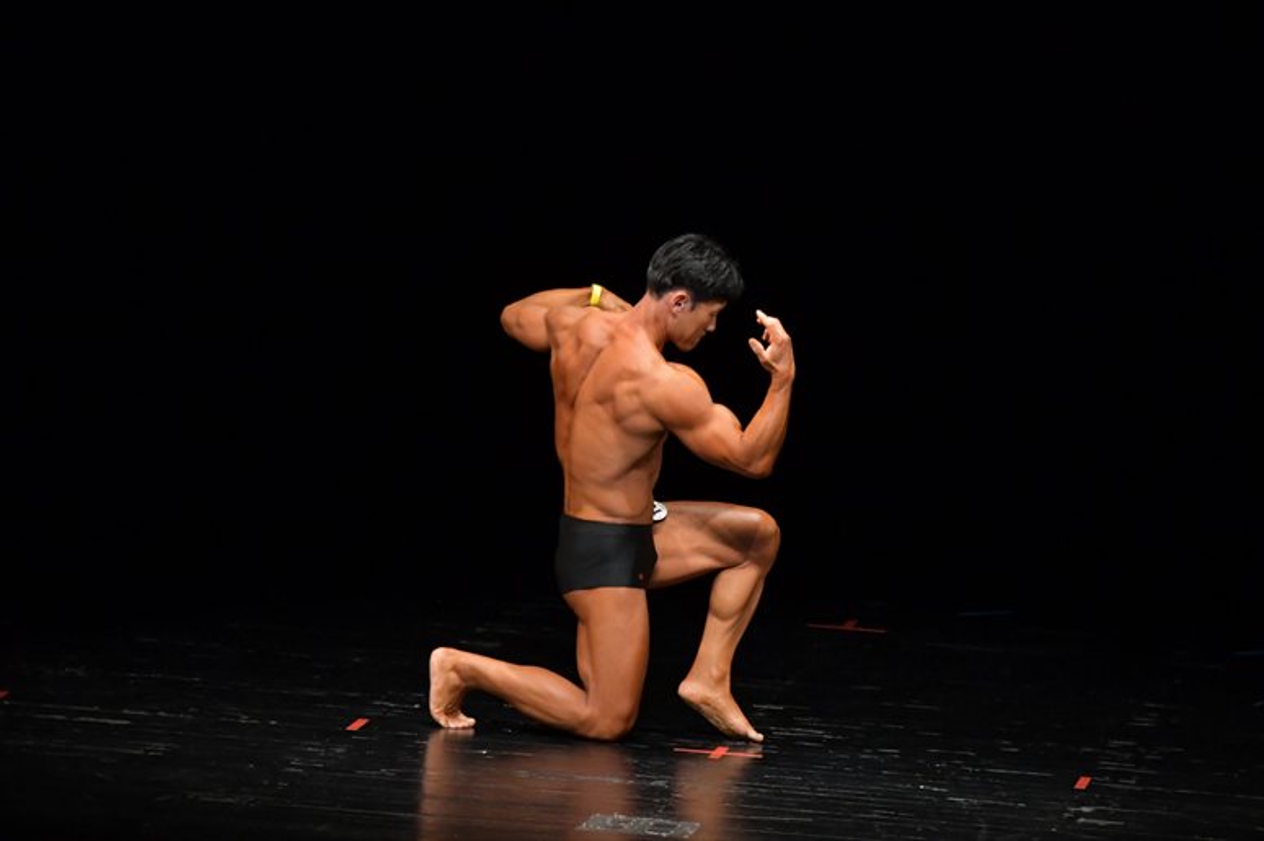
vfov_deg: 5.1
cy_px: 420
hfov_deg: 7.6
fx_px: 9475
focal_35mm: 270
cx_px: 632
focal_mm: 180
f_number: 5.6
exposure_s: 1/400
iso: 3200
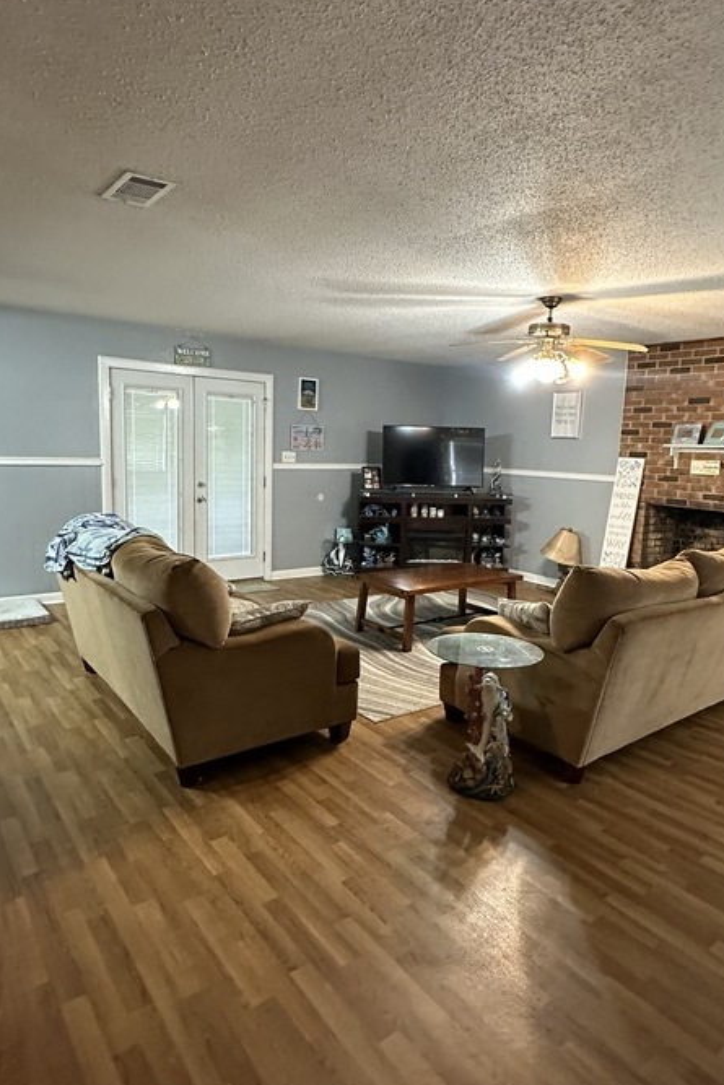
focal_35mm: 22
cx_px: 374
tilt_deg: -8.2
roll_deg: -3.2
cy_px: 537
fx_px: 663
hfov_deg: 57.2
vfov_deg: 78.6
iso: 640
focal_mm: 2.22
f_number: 2.2
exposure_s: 1/60
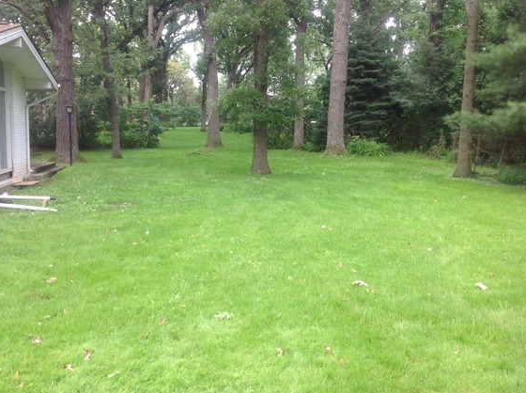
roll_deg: +0.2
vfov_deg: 35.9
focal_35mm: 40
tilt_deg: -4.9
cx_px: 230
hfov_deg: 46.8
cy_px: 188
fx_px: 607
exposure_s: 1/120
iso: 64
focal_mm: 4.28
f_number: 2.4
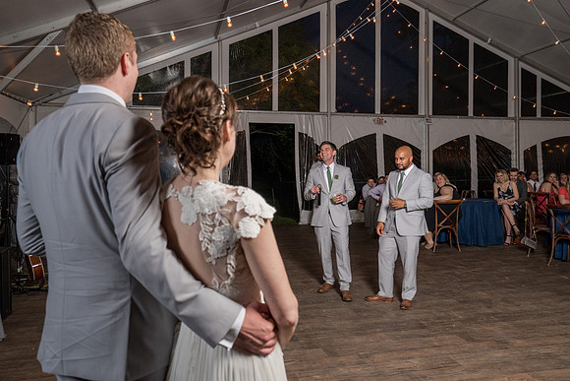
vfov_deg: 43.8
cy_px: 181
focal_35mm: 30
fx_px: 473
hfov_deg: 62.2
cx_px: 286
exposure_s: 1/200
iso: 2000
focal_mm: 27
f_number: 5
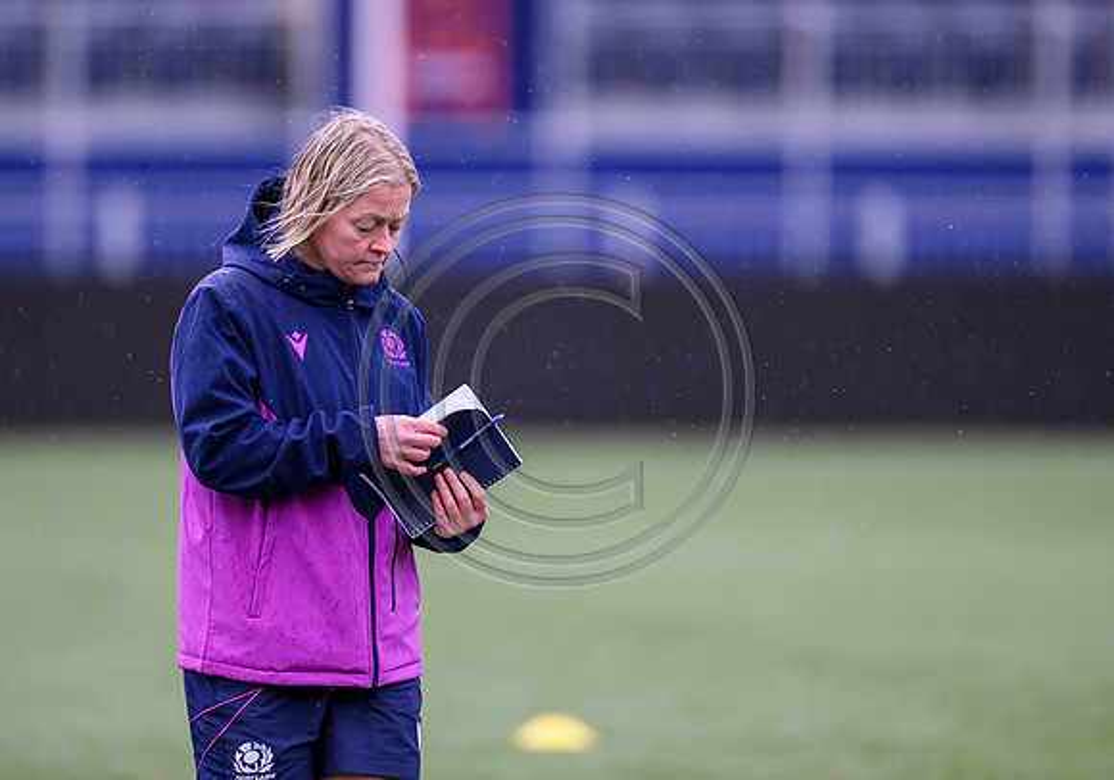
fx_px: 14508
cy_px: 345
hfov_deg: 4.4
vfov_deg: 3.1
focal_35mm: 462
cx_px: 461
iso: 500
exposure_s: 1/2000
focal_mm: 400
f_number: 2.8
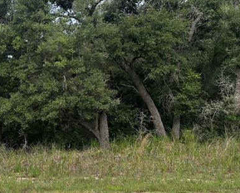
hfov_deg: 26.7
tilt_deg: +4.5
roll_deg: +2.2
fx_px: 483
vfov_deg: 22.4
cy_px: 73
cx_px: 13
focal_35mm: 68
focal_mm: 5.96
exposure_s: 1/2024
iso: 50
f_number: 1.6
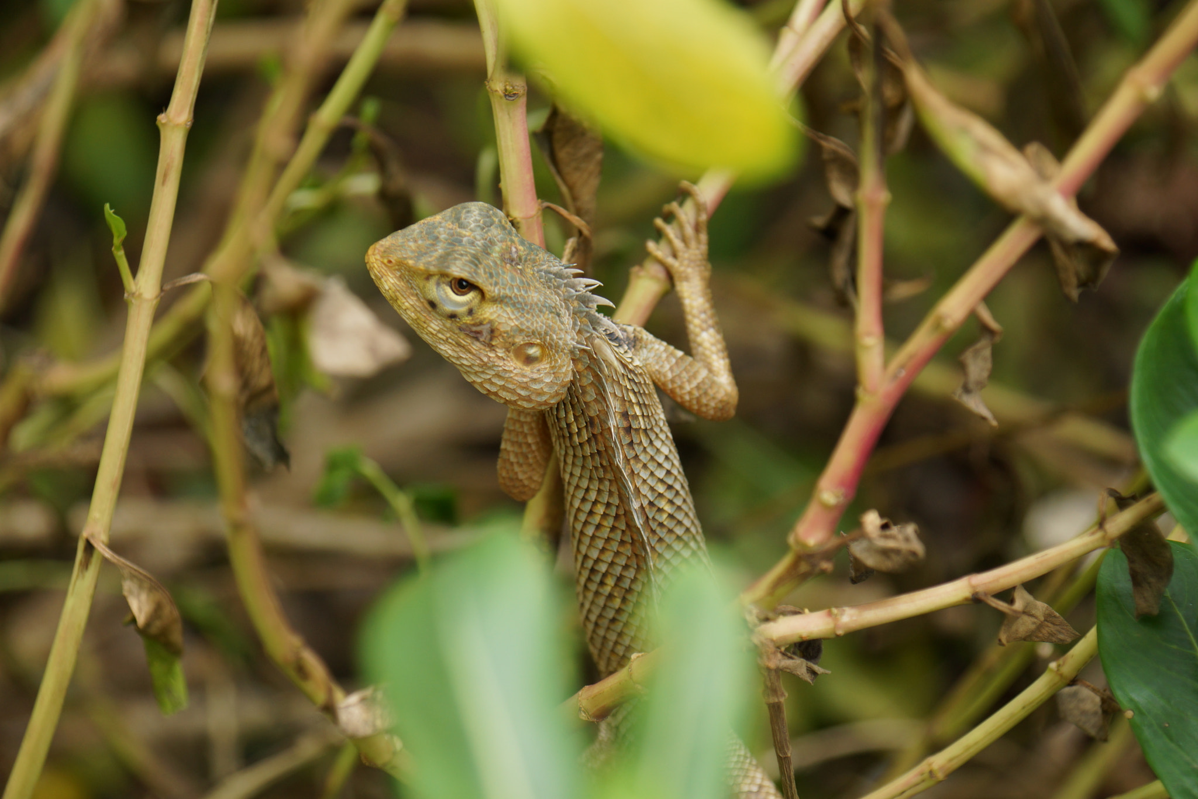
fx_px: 5240
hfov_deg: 13.0
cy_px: 400
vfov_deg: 8.7
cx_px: 599
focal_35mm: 158
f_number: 5.6
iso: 160
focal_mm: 105
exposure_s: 1/200
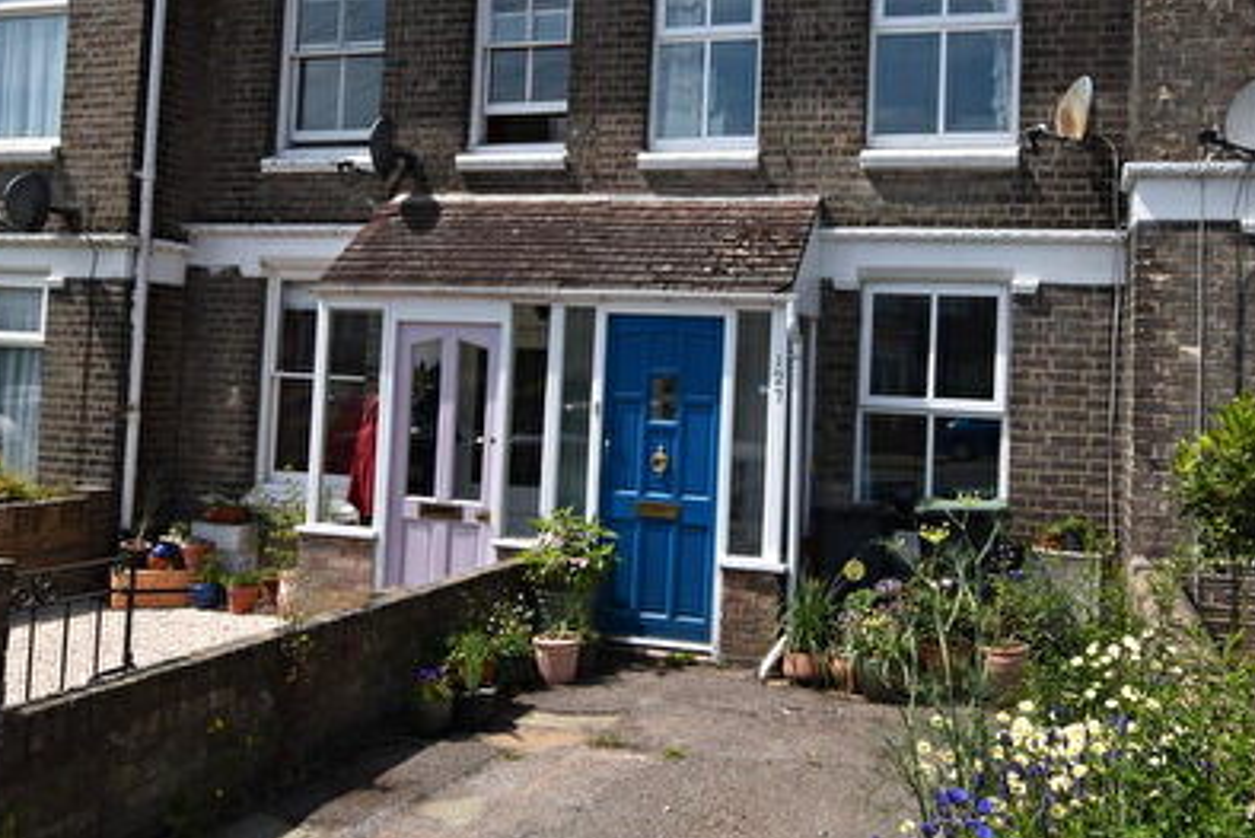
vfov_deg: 40.8
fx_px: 1116
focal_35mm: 32
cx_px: 710
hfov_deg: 58.5
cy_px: 307
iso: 100
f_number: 8
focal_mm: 12
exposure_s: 1/200
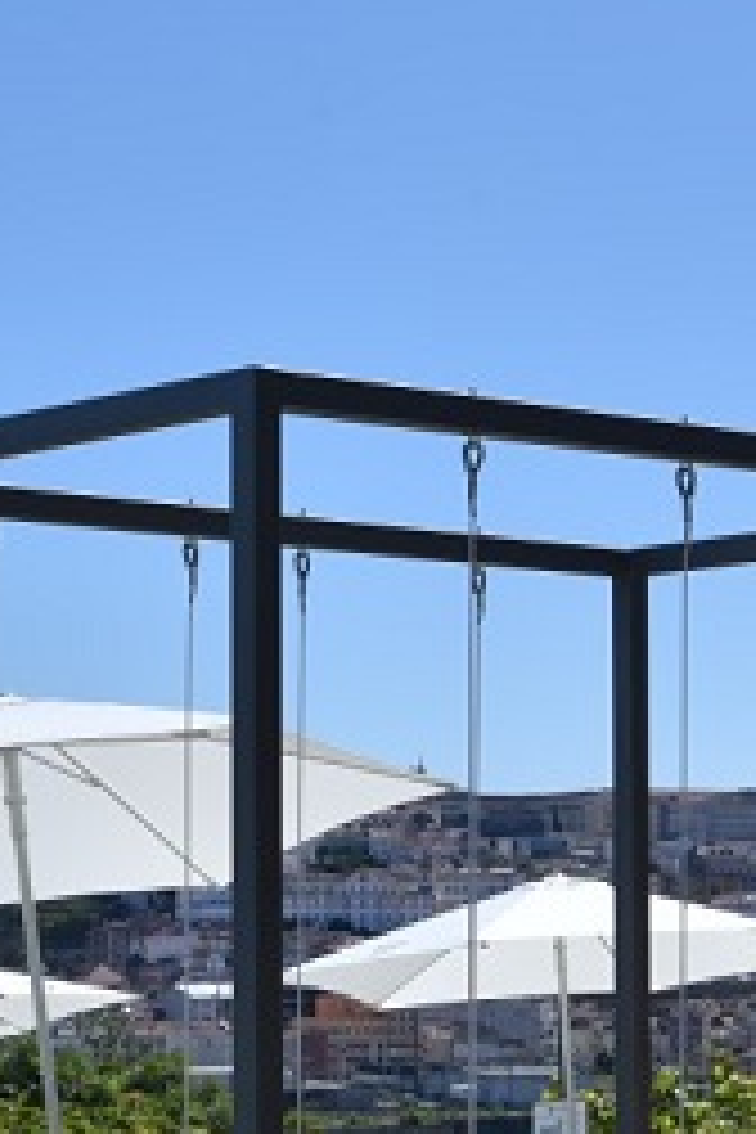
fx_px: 3559
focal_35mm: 113
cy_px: 882
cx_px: 104
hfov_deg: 12.1
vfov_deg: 18.0
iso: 100
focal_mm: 38
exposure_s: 1/400
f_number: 11
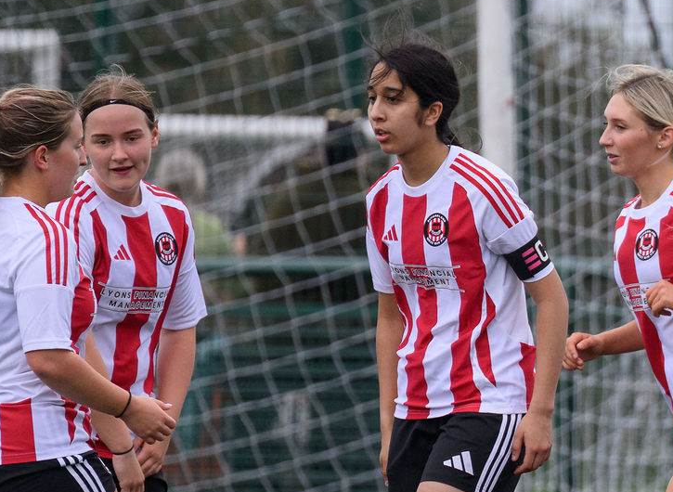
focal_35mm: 1282
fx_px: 24699
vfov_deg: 1.1
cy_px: 404
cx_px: 1090
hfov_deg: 1.6
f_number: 5.6
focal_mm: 400
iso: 1000
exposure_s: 1/1250
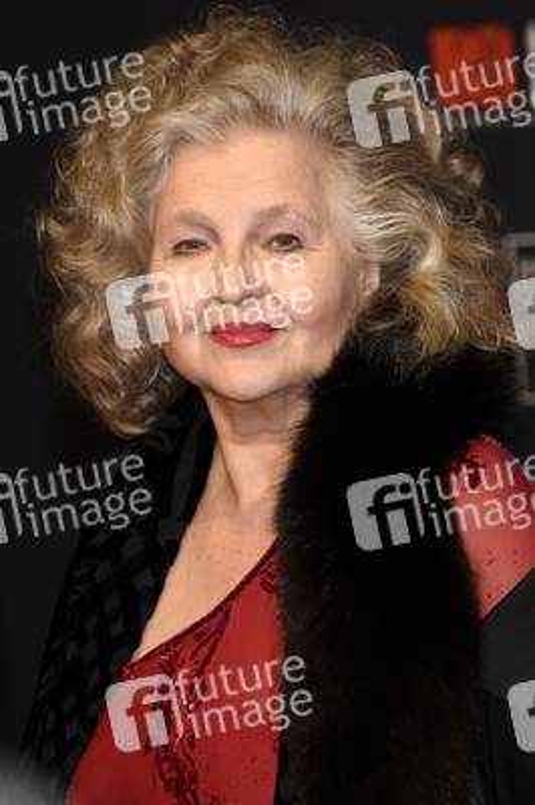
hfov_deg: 7.0
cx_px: 268
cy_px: 402
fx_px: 4354
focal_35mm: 195
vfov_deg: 10.6
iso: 640
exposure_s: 1/800
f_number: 3.5
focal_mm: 130
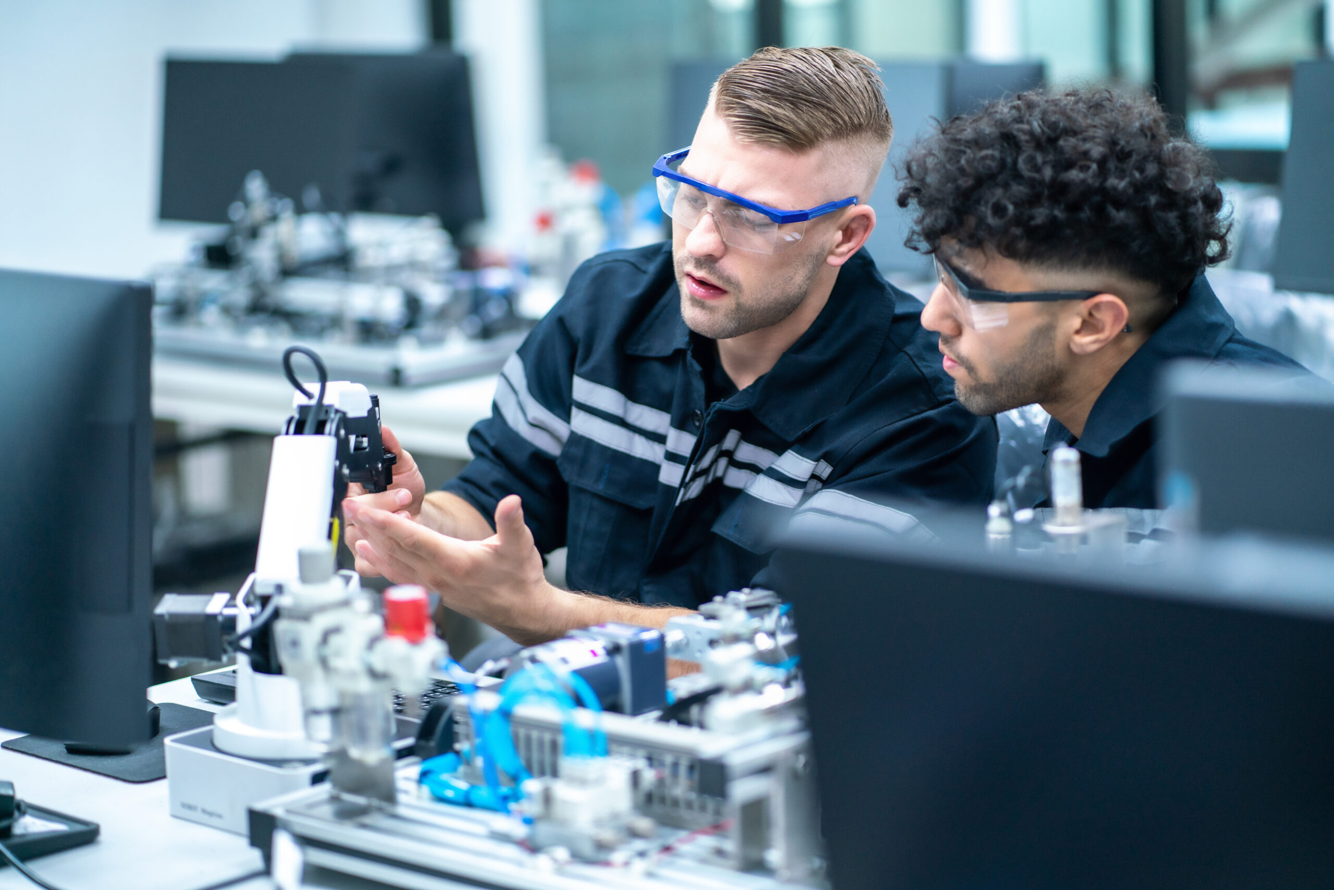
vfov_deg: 16.1
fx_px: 3150
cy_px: 445
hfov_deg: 23.9
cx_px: 667
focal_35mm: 85
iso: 500
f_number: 2
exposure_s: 1/160
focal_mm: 85
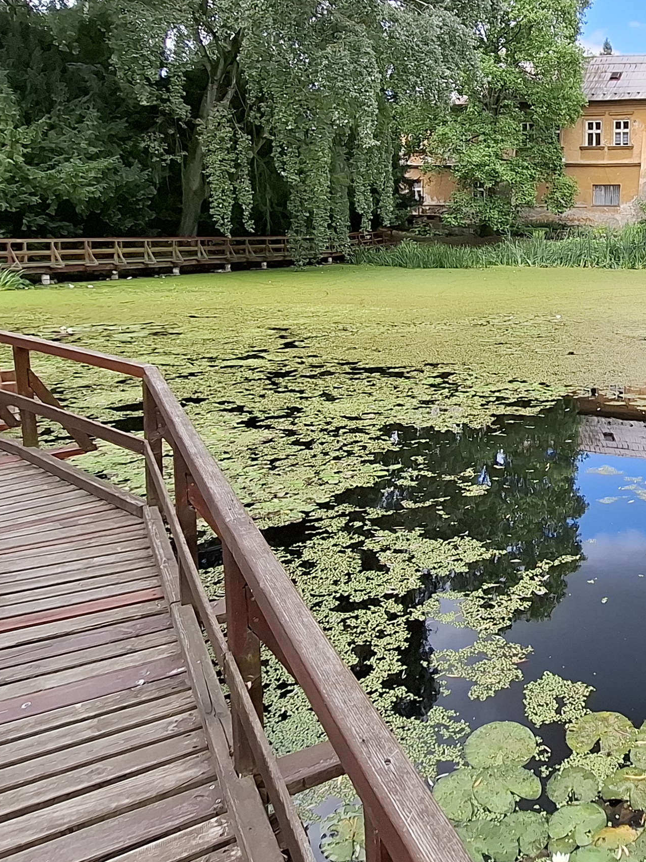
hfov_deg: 40.3
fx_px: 771
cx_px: 633
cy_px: 346
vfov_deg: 57.9
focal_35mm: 31
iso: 40
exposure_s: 1/348
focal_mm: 1.74
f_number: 2.2
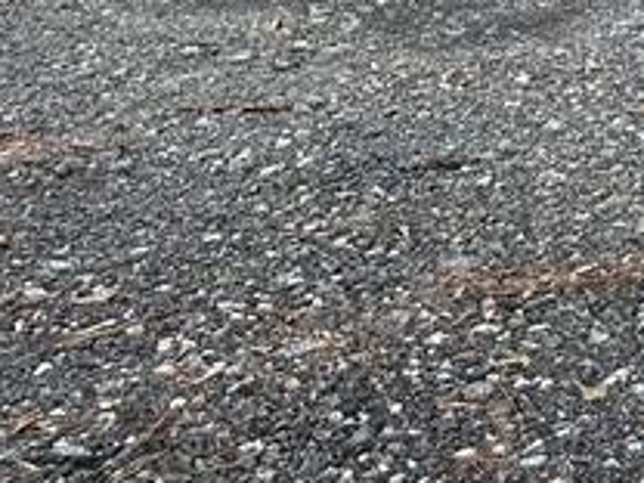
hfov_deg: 13.7
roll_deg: +0.8
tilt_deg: -0.7
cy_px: -492
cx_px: 1180
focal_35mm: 128
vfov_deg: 10.6
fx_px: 2381
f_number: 1.5
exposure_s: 1/200
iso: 40
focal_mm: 5.7
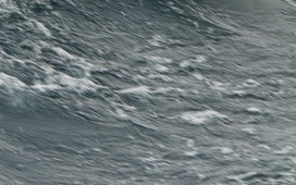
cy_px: -264
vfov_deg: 1.7
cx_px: 156
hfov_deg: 2.7
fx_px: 6389
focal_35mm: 792
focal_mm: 132
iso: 100
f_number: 7.1
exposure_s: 1/200
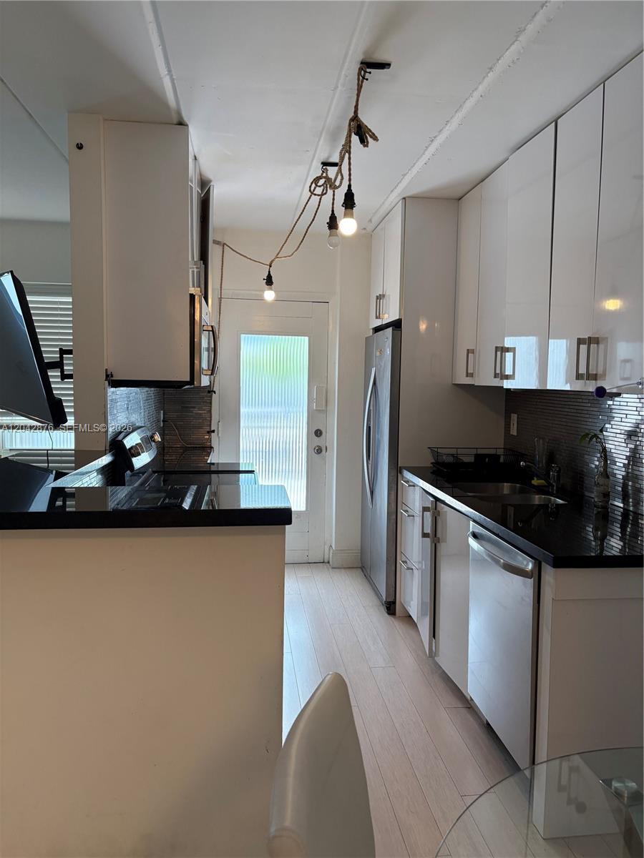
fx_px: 645
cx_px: 322
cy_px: 429
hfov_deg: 53.1
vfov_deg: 67.3
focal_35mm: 26
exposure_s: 1/237
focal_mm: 5.96
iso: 125
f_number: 1.6
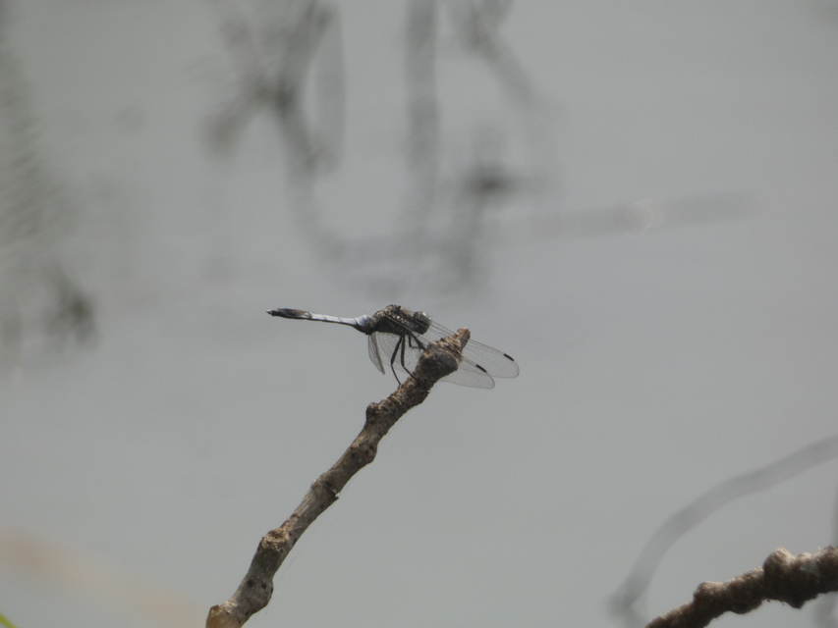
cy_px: 314
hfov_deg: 1.7
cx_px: 419
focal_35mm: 1200
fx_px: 29054
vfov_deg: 1.2
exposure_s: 1/640
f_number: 5.9
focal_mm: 215
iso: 80
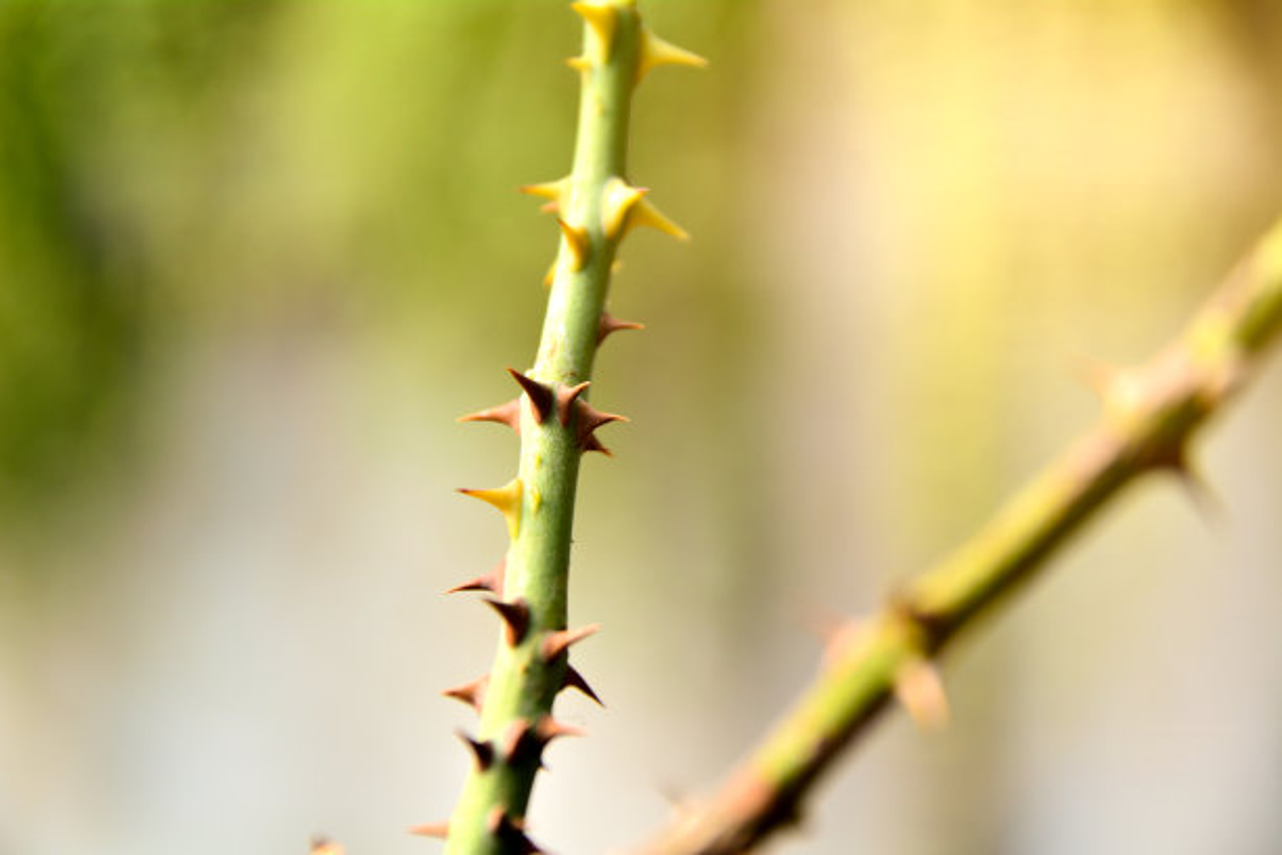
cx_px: 641
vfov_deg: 13.0
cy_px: 428
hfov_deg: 19.5
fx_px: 3739
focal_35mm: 105
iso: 100
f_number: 4.5
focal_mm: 70
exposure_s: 1/30
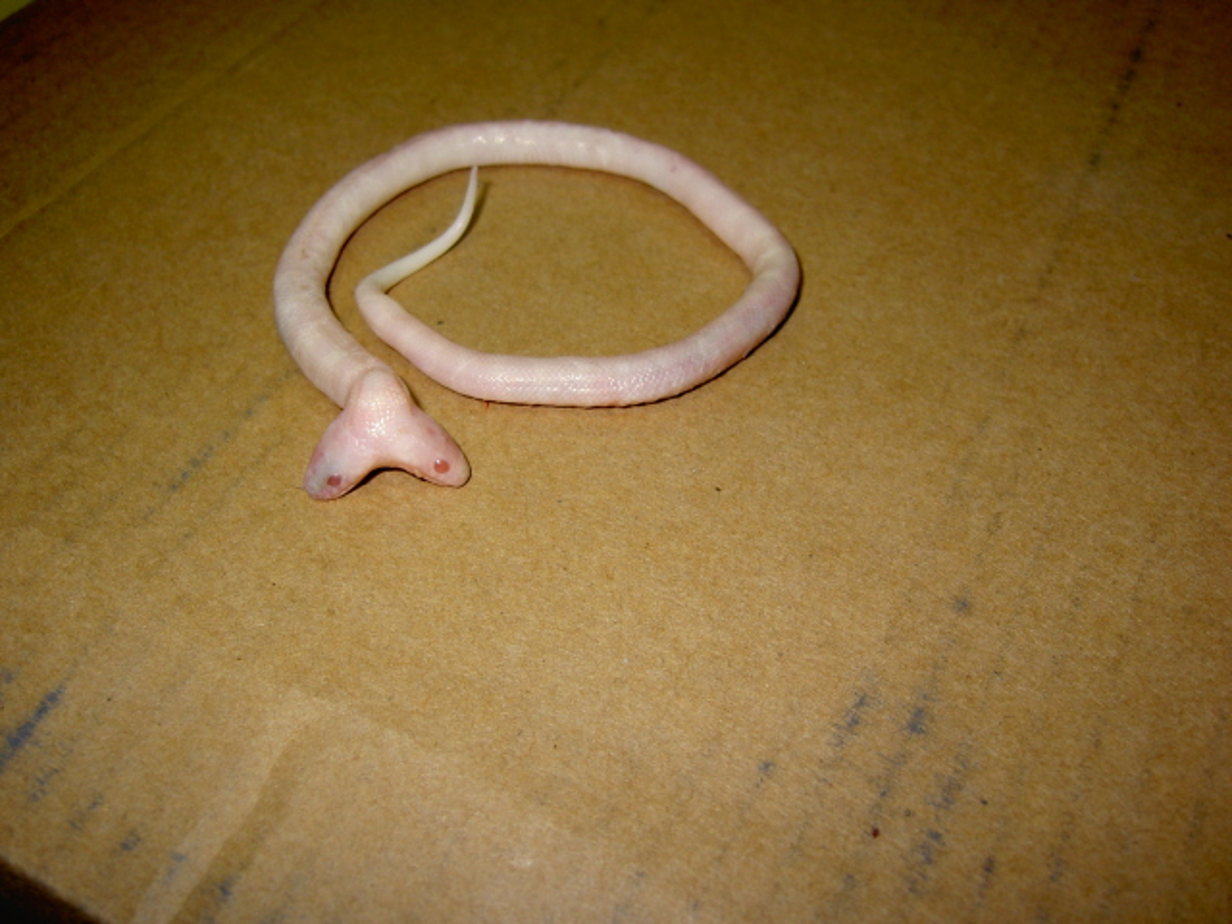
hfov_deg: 54.0
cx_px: 616
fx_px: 1210
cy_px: 462
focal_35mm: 34
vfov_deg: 41.8
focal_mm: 5.6
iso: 50
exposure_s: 1/60
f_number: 2.8
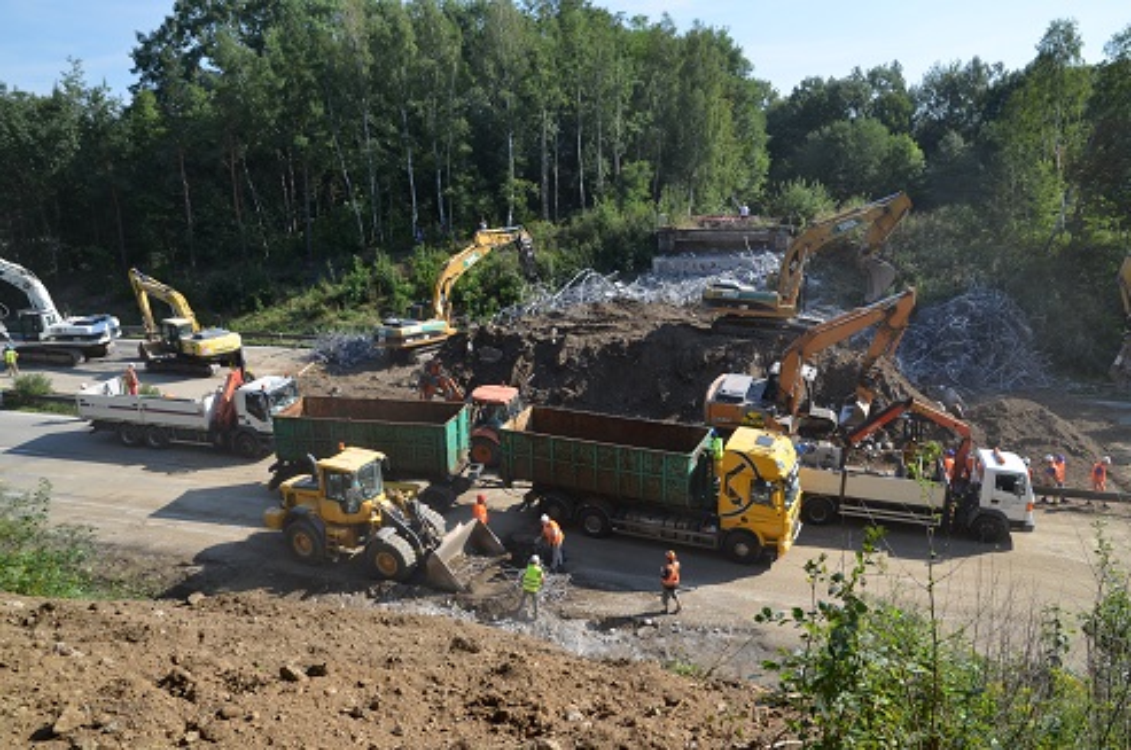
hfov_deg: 67.5
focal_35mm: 27
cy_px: 375
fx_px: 847
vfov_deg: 47.8
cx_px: 566
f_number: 7.1
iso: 200
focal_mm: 18
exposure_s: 1/200
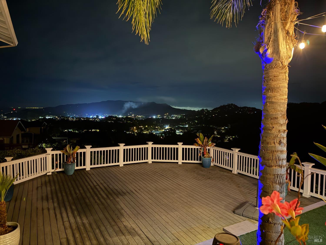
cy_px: 122
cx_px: 163
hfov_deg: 71.6
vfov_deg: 56.8
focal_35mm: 24
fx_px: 226
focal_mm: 6.76
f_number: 1.78
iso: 2500
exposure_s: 1/9
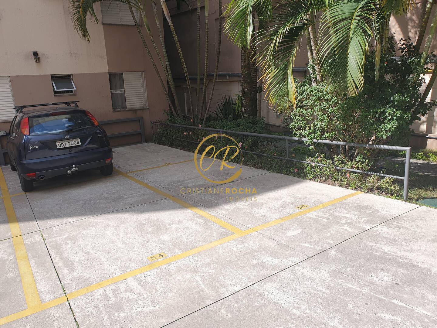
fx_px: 328
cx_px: 218
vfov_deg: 53.1
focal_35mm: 26
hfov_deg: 67.3
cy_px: 164
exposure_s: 1/820
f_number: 2.4
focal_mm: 4.32
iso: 50
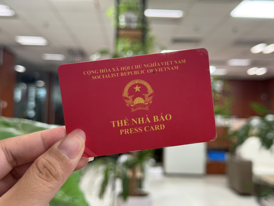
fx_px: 380
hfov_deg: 39.7
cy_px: 103
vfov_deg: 30.3
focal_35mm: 48
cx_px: 137
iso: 160
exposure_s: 1/50
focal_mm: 6.76
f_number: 1.78
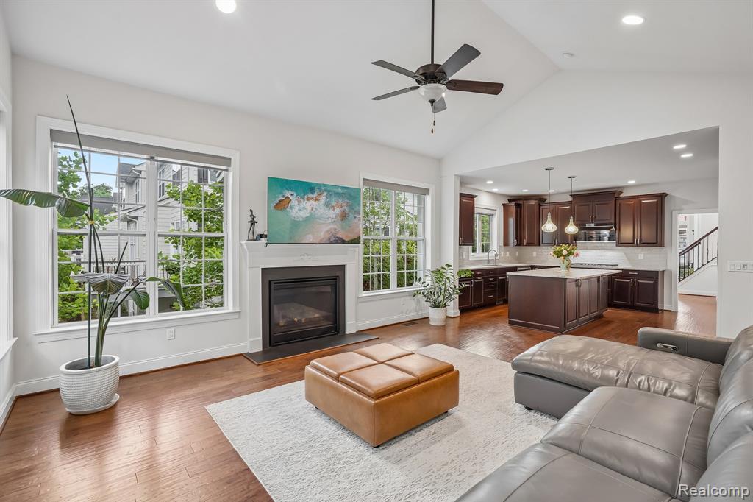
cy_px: 251
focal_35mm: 16
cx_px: 376
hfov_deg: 96.8
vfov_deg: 73.7
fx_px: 335
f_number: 8
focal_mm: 16
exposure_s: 1/8
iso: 400
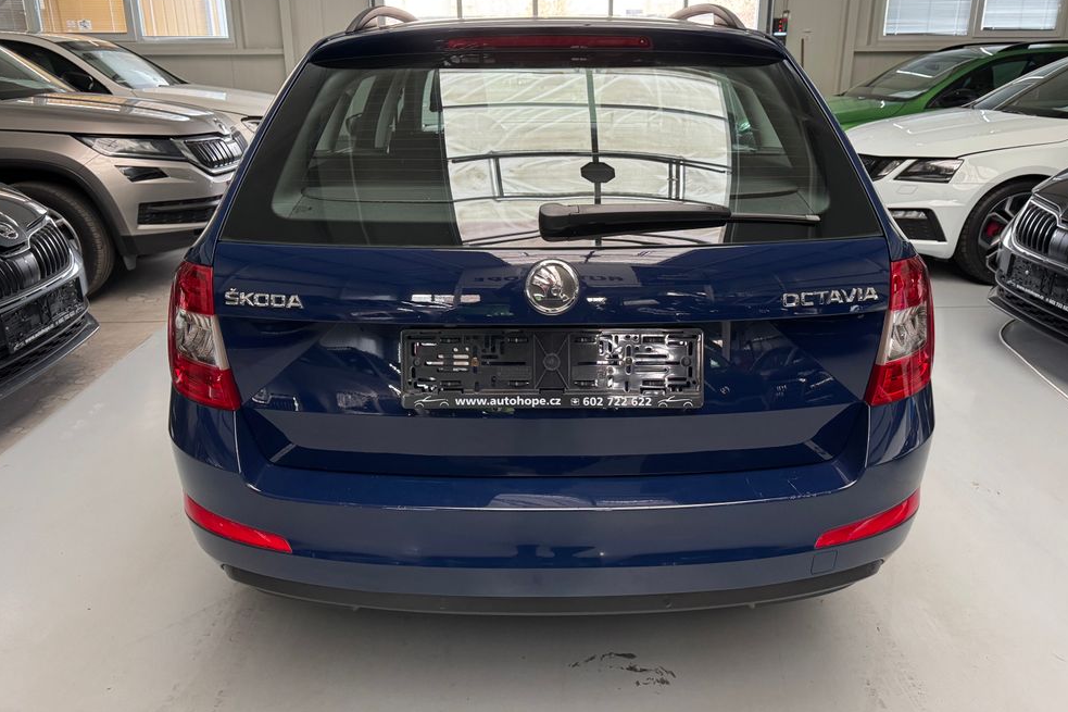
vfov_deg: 49.3
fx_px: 771
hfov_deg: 69.4
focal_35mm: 26
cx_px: 536
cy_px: 297
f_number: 1.78
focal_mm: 6.76
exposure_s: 1/60
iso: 320
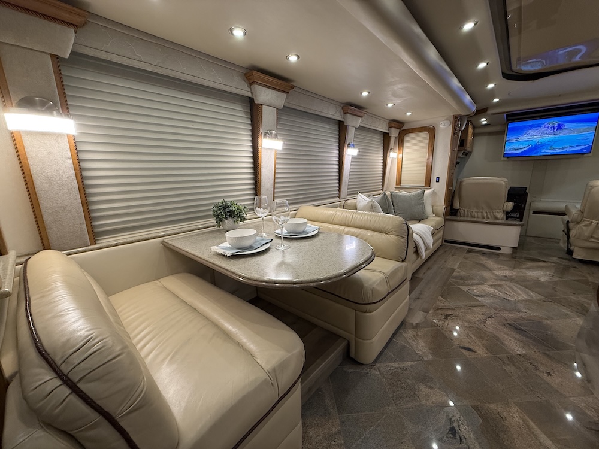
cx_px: 300
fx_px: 242
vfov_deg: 85.7
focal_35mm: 14
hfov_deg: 102.1
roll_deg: +2.1
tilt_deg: -12.3
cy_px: 224
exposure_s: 1/60
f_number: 2.2
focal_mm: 2.22
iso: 200
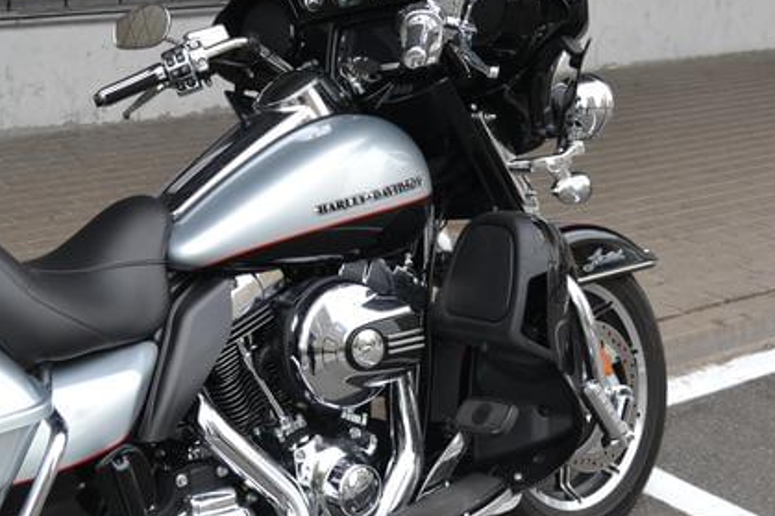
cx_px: 234
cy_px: 182
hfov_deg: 30.8
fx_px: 1393
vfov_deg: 20.9
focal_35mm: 65
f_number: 5.6
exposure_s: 1/125
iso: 400
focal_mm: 29
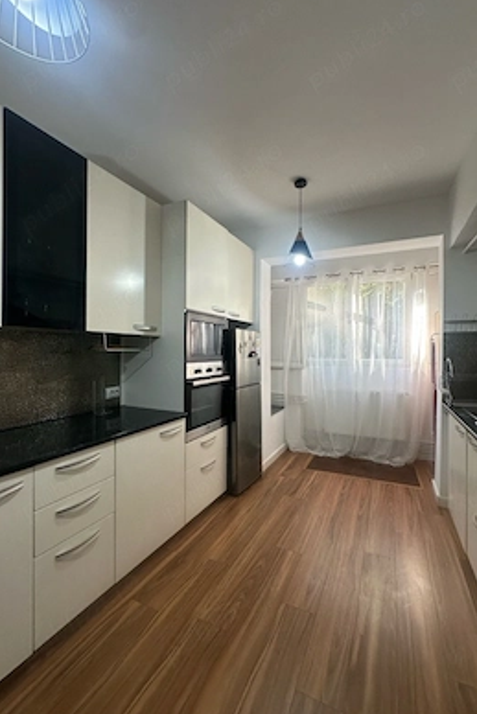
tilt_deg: -0.9
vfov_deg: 100.4
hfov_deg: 77.2
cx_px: 260
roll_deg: -0.7
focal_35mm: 15
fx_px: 298
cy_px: 353
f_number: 2.2
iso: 125
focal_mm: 2.22
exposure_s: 1/100
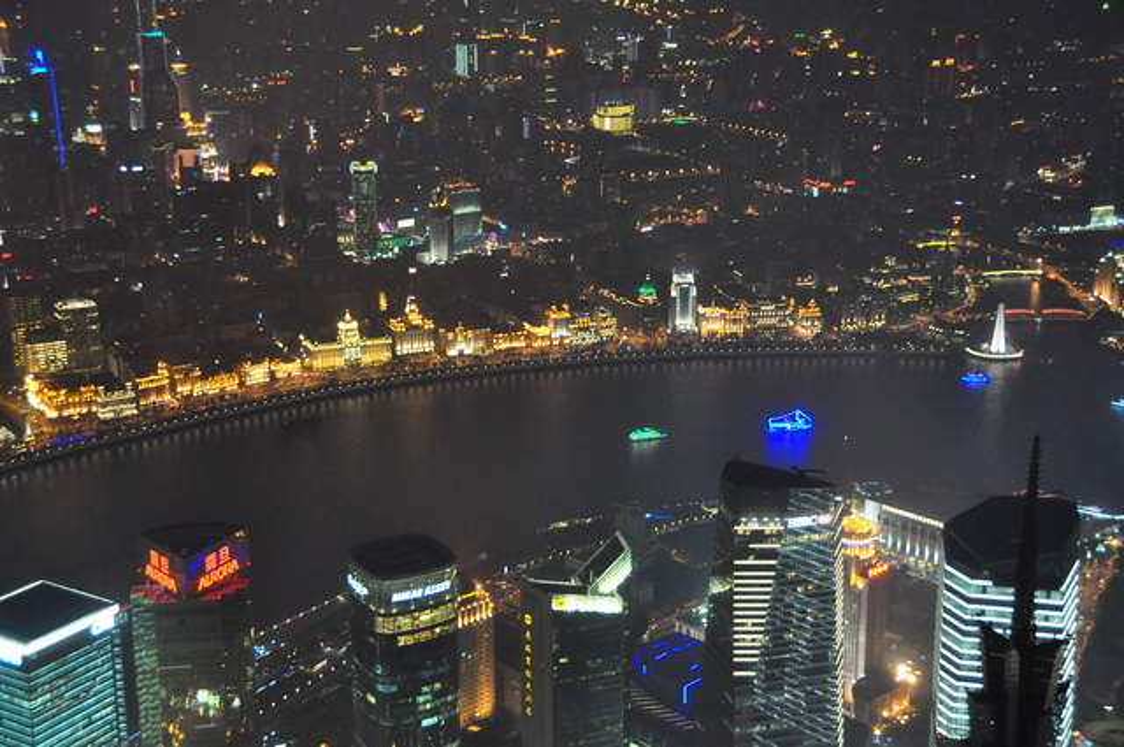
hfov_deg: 41.2
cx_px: 562
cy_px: 374
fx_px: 1497
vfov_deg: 28.0
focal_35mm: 48
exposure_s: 1/15
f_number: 4.2
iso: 2000
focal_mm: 32
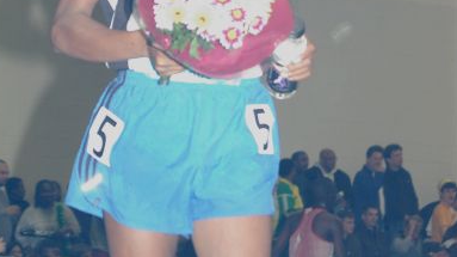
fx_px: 3185
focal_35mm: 263
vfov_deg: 4.6
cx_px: 206
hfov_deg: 8.2
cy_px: 106
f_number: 6.3
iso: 800
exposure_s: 1/125
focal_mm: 80
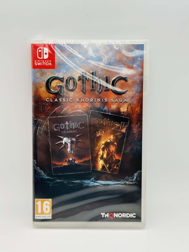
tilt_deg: -17.0
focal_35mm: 48
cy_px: 126
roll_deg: +0.0
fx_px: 349
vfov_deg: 39.7
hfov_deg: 30.3
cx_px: 94
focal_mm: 6.86
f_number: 1.78
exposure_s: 1/709
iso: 80
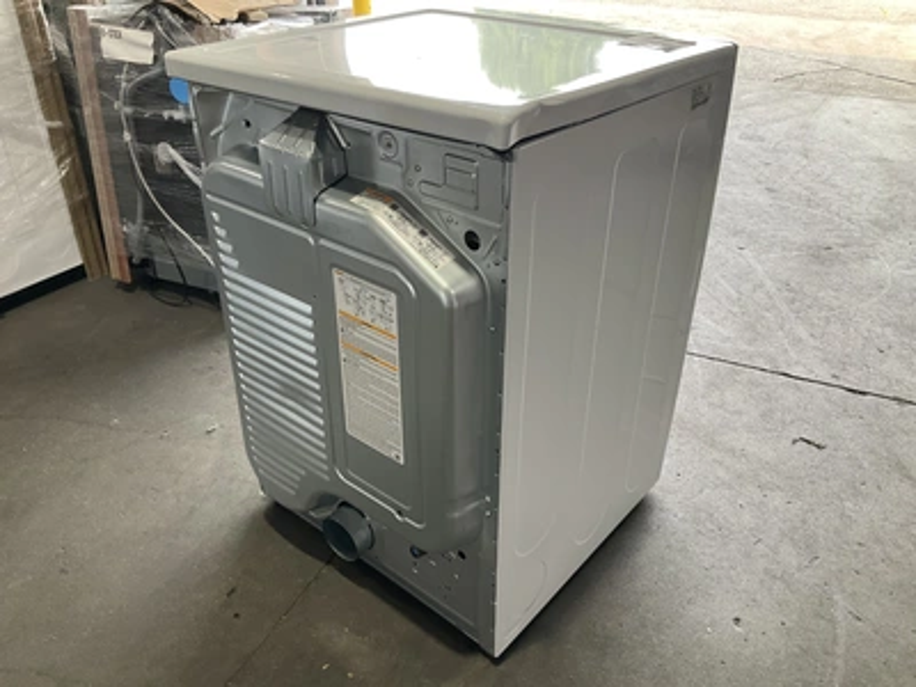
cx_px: 458
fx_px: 767
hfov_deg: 61.7
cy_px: 344
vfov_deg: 48.2
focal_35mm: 29
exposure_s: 1/122
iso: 40
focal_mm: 3
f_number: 1.8
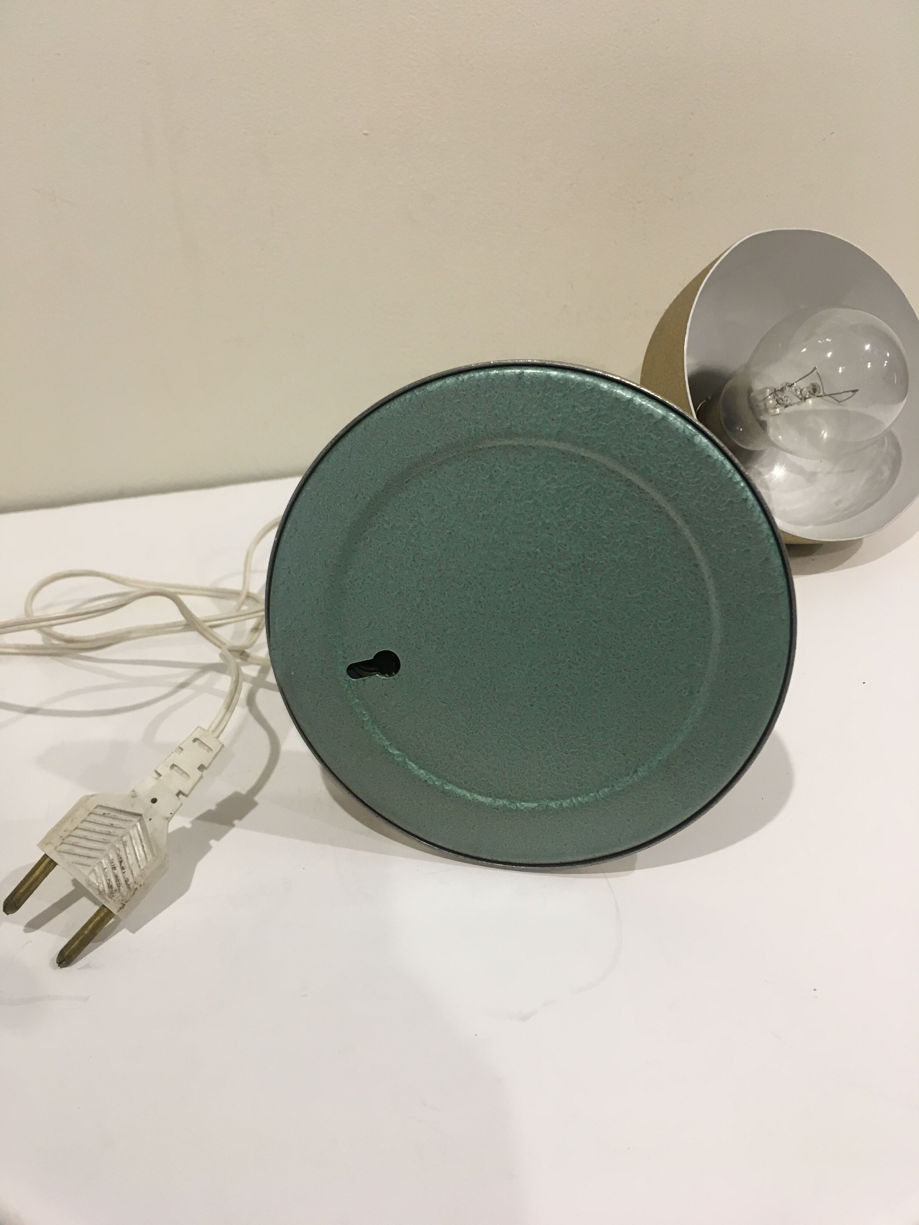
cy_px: 612
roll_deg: -1.7
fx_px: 1027
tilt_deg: -31.2
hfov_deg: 48.2
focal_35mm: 29
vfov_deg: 61.7
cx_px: 460
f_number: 2.2
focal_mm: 4.15
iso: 100
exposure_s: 1/33
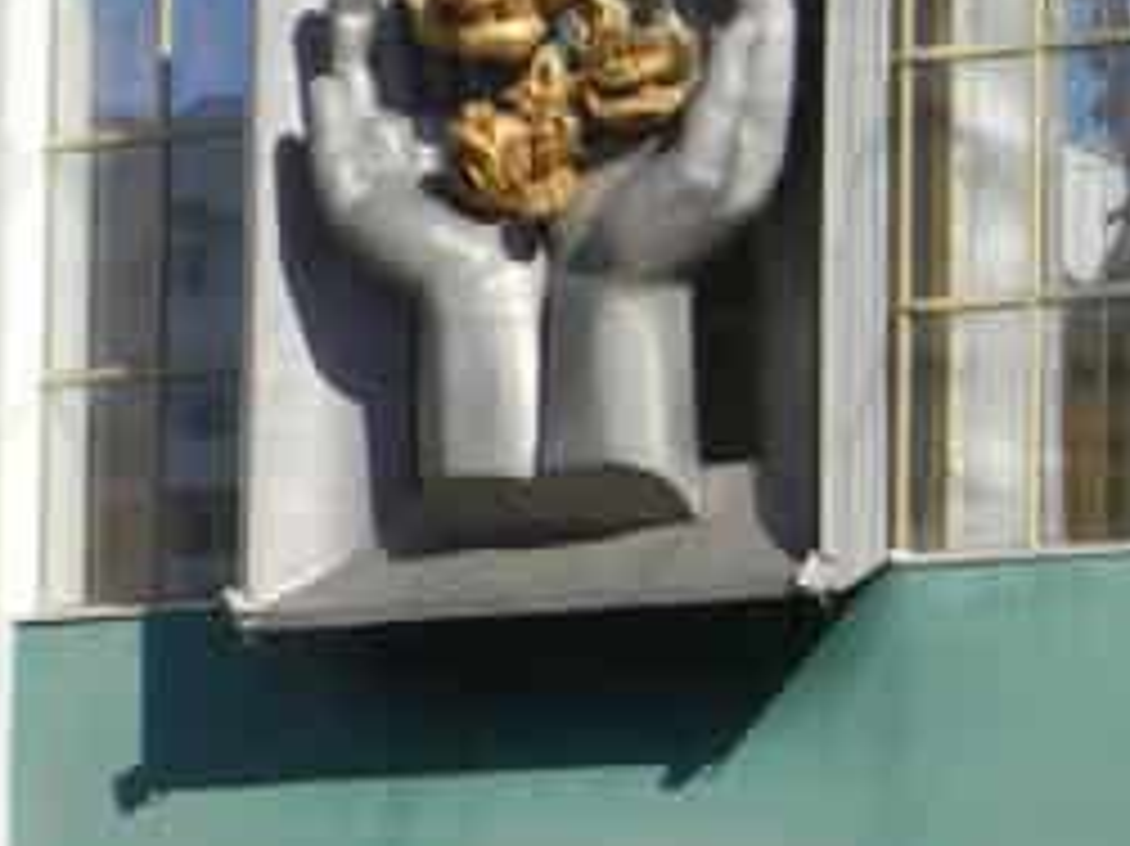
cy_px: 486
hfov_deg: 7.4
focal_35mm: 268
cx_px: 675
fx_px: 8744
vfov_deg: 5.5
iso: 80
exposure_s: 1/237
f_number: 8.2
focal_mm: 10.1
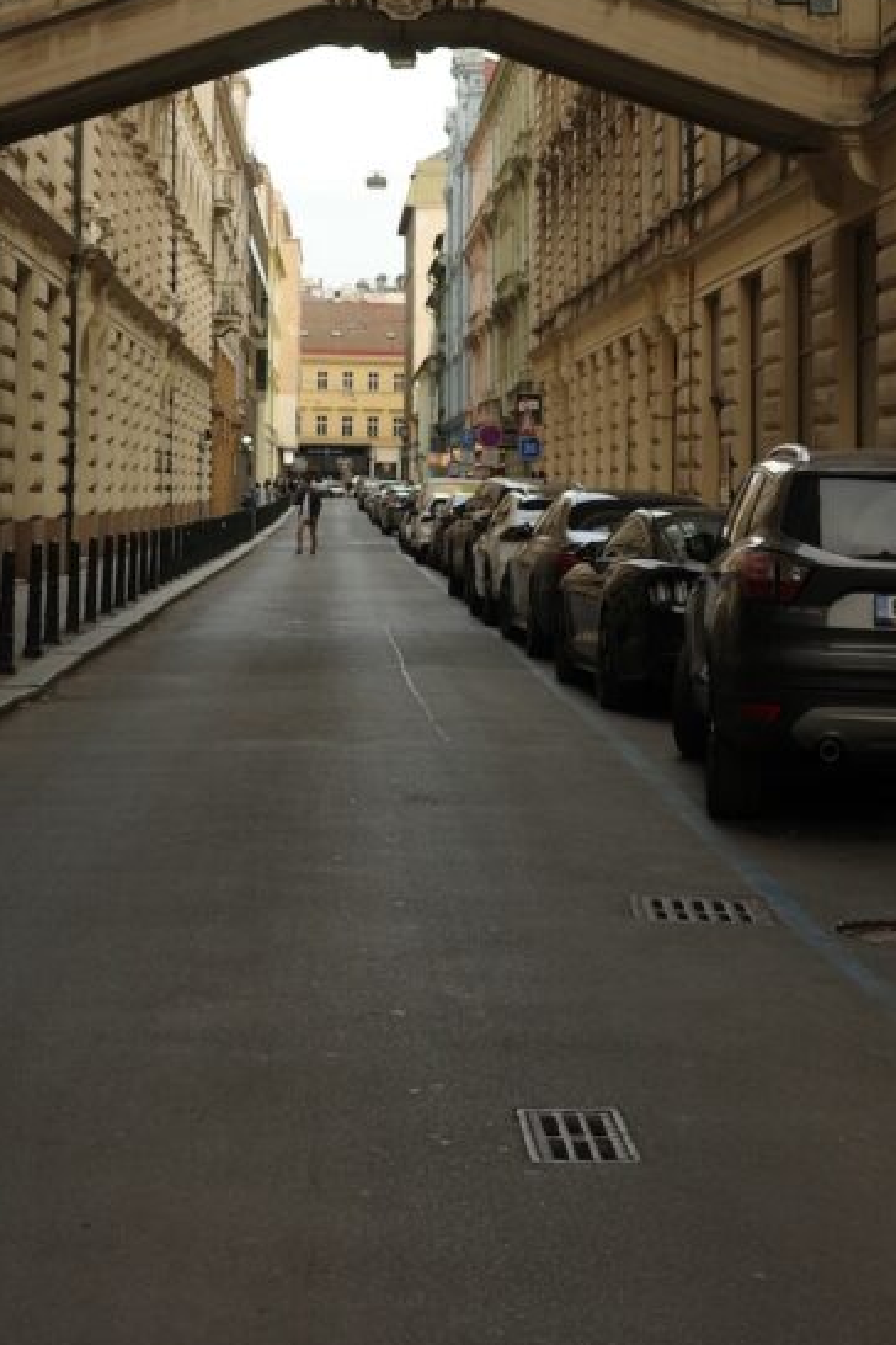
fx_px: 2800
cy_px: 278
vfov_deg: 26.5
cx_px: 400
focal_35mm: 75
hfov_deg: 18.2
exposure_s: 1/125
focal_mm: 26
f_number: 2.8
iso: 200
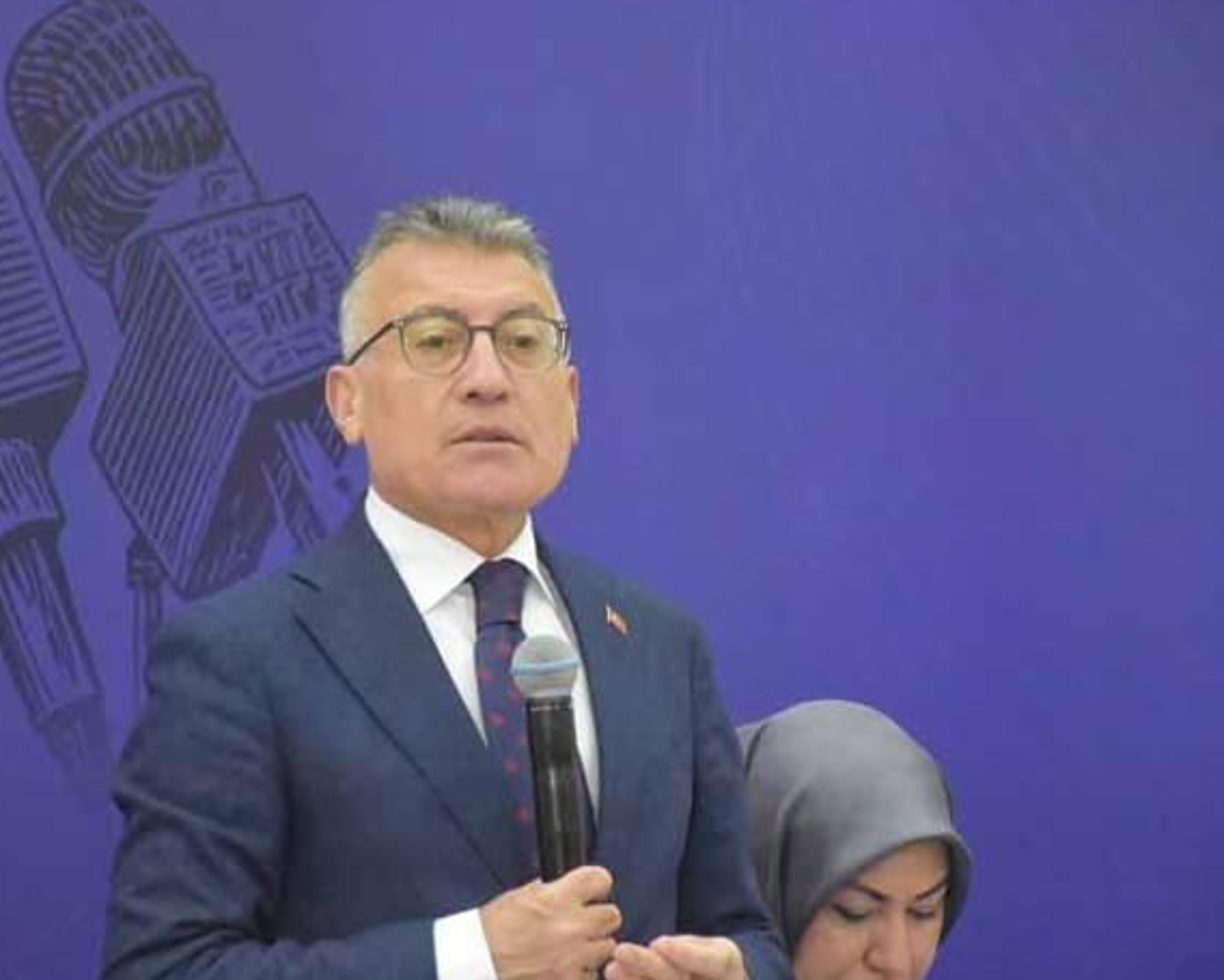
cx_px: 504
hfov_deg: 7.2
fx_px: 9677
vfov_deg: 5.8
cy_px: 522
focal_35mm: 267
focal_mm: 140
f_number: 5.6
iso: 12800
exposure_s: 1/250
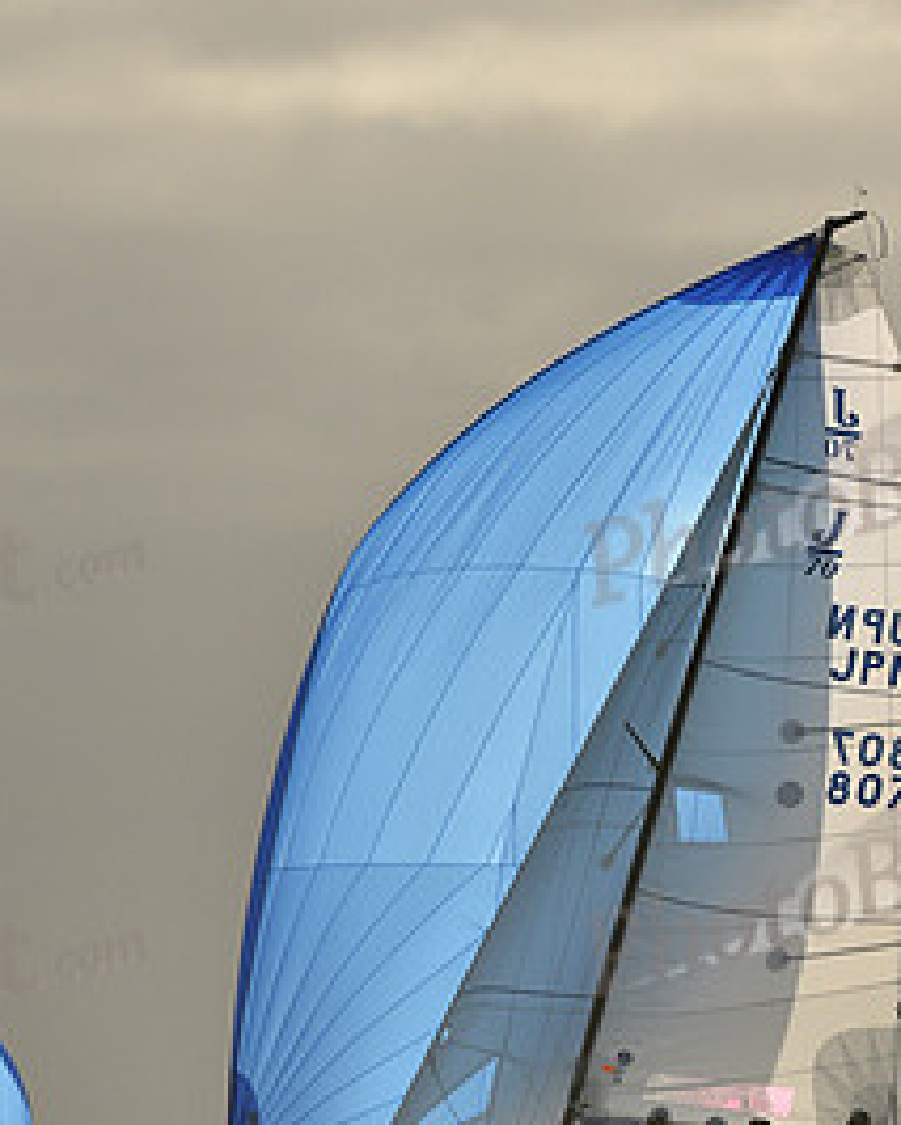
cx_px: 366
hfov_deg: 3.8
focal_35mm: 409
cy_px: 1167
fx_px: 13625
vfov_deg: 4.7
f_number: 11
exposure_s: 1/1600
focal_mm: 200
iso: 320
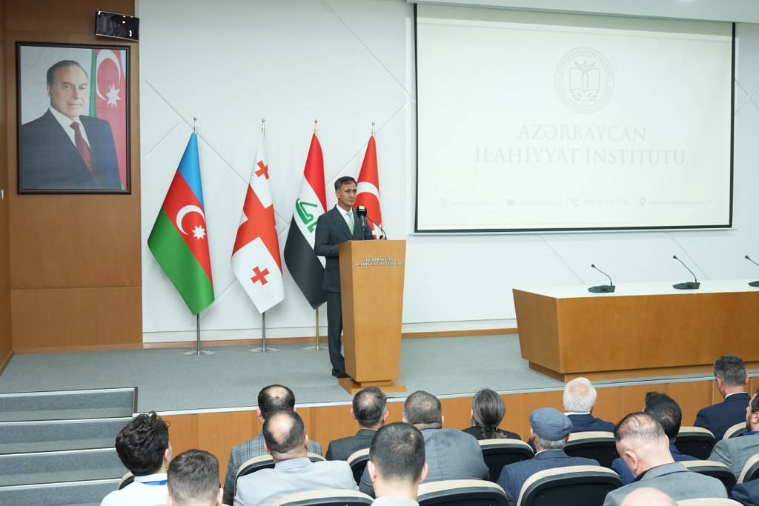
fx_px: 907
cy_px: 253
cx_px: 380
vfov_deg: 31.2
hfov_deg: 45.4
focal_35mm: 43
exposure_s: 1/125
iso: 1600
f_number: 3.2
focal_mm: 29
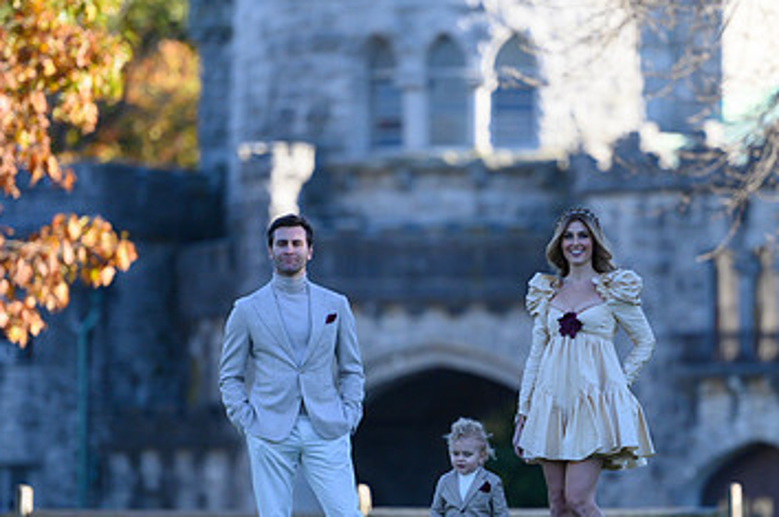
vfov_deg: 4.2
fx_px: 7088
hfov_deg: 6.3
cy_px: 293
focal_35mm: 328
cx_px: 486
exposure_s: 1/6400
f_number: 3.2
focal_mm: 200
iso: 1600
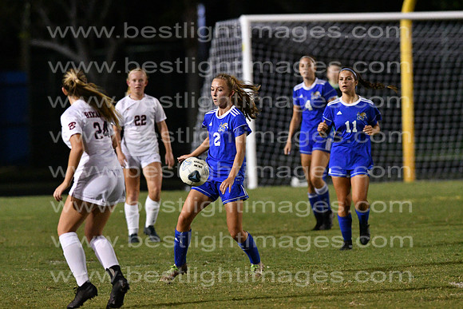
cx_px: 232
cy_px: 154
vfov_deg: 3.1
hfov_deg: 4.6
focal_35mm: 450
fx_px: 5789
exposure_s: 1/640
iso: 10000
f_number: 3.5
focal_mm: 300
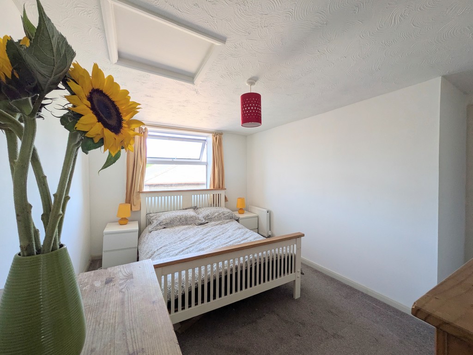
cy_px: 178
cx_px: 236
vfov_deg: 85.7
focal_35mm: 14
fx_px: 191
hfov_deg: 102.0
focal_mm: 1.83
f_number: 2.2
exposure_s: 1/126
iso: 54
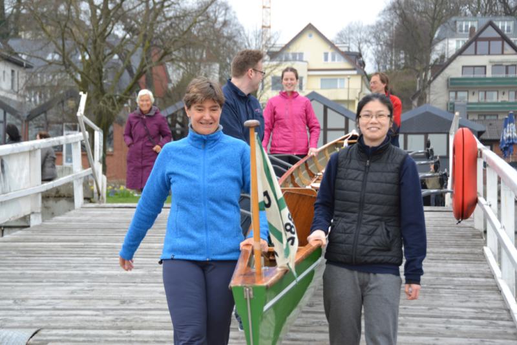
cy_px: 172
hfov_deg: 24.2
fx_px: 1207
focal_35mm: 84
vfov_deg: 16.3
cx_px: 258
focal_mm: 56
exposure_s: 1/125
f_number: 5.6
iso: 125
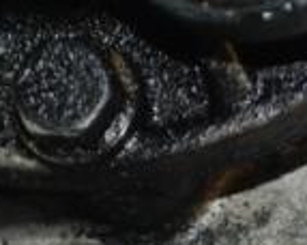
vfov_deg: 4.7
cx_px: 217
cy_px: 327
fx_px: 2958
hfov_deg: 5.9
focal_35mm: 326
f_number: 7.1
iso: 1600
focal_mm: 55
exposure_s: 1/60
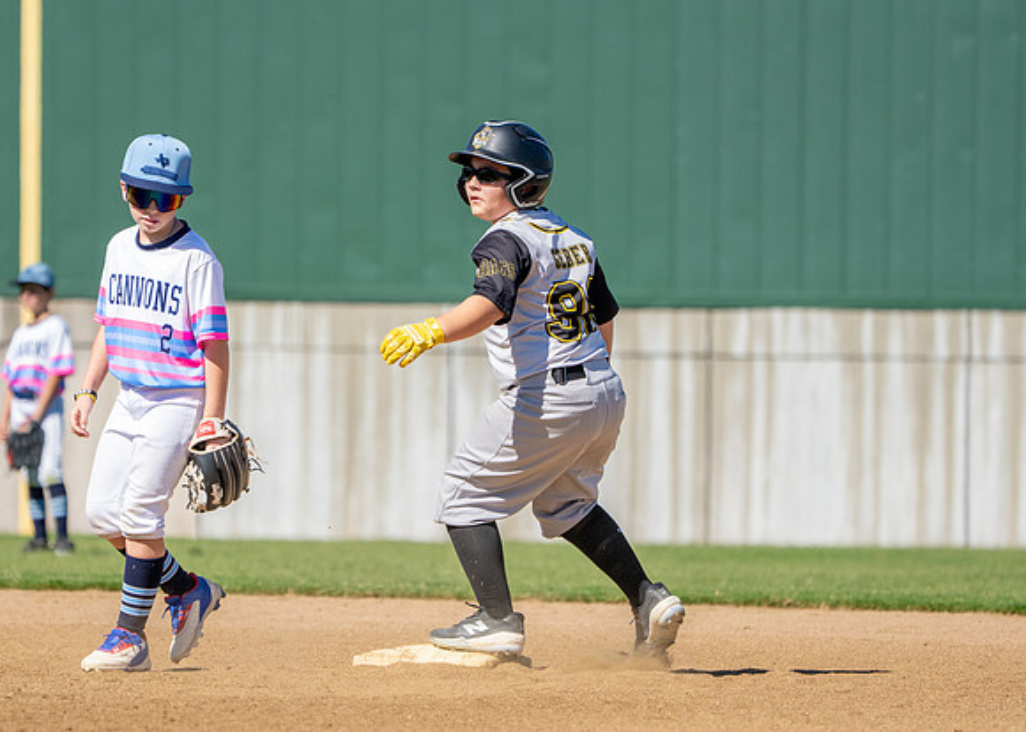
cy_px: 458
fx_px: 11661
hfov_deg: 5.0
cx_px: 443
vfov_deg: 3.6
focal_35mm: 400
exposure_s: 1/3200
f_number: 5.6
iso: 800
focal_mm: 279
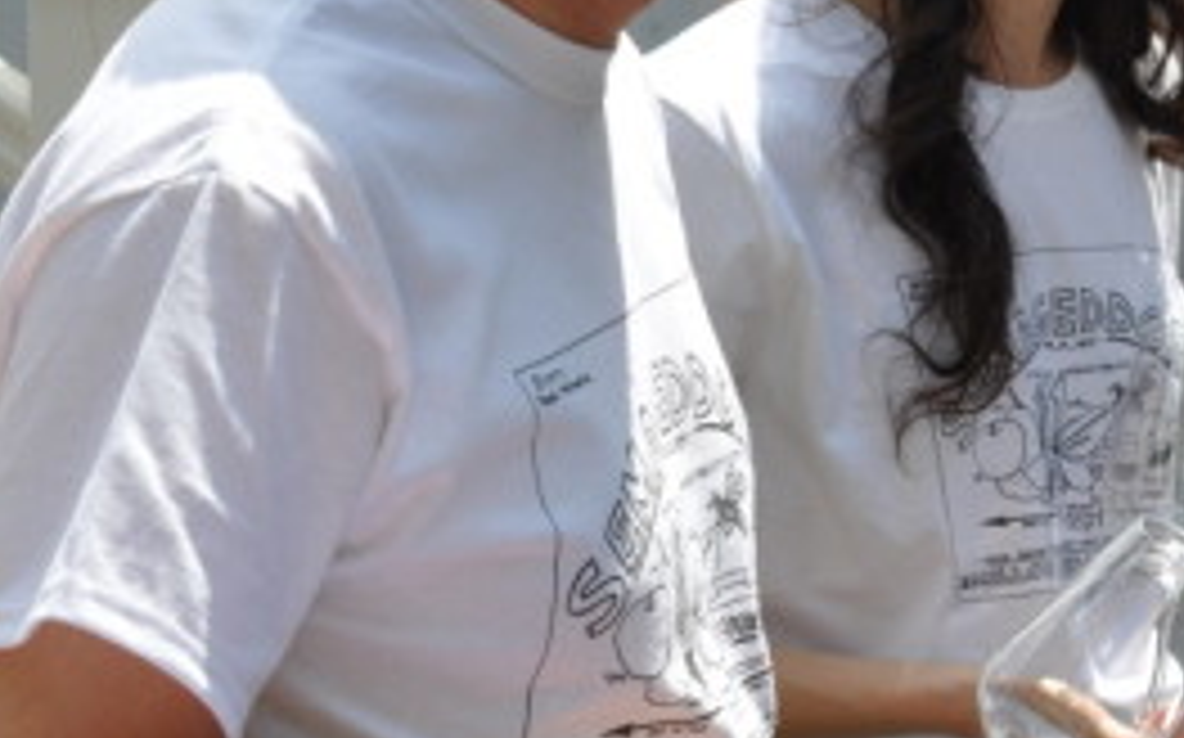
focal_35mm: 180
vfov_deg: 7.2
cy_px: -164
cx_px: 1391
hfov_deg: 11.4
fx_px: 5804
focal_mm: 50
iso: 200
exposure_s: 1/320
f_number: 9
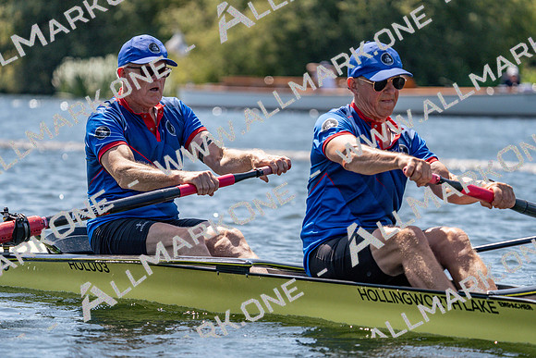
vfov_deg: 5.4
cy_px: 179
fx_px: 3797
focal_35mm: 255
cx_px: 268
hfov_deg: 8.1
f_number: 5.6
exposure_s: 1/2000
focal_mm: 255
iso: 400
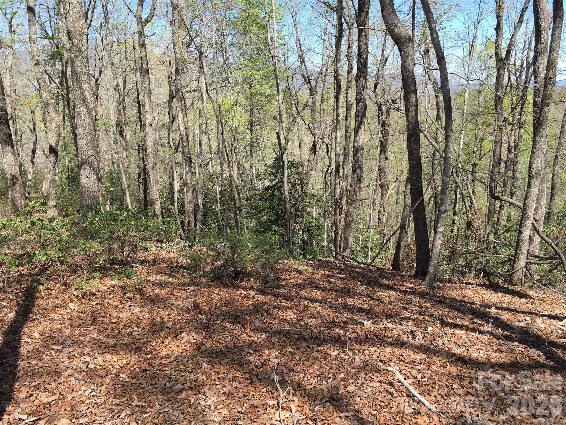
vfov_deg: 48.2
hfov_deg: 61.7
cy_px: 212
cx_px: 283
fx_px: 474
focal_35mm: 29
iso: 25
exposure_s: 1/569
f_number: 2.2
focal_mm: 4.15
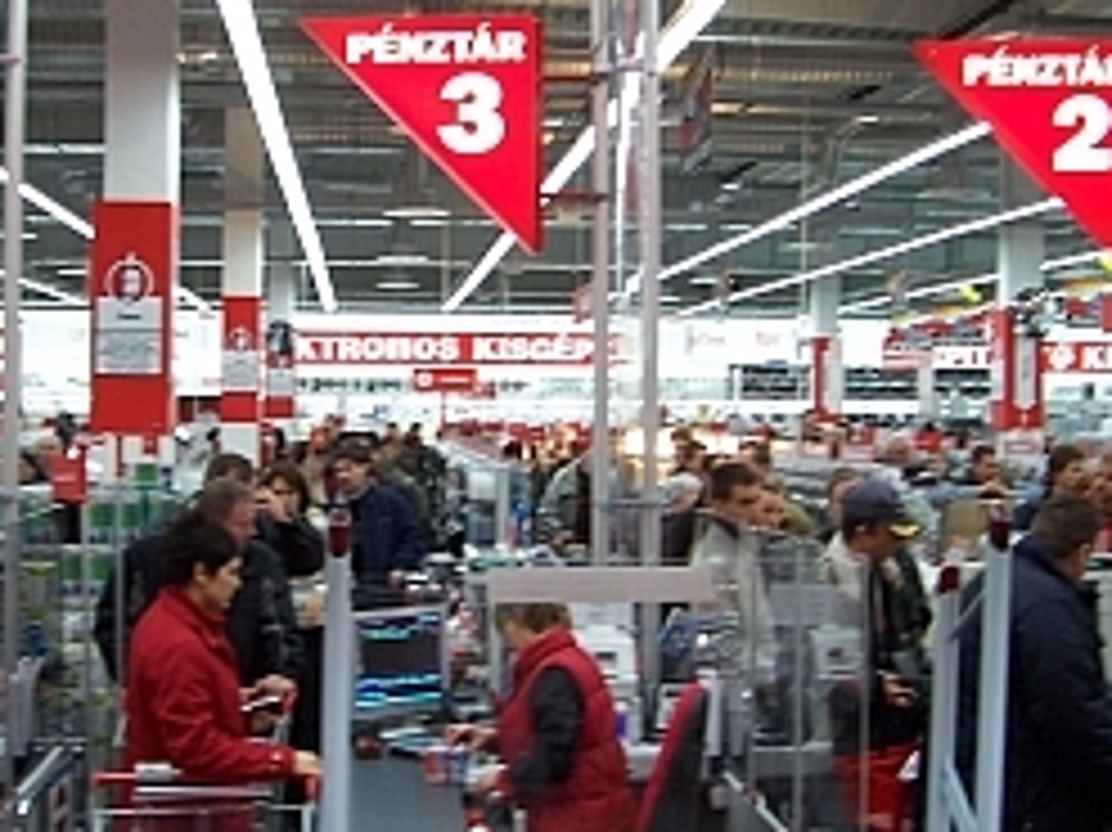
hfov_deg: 34.9
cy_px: 396
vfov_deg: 26.5
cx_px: 527
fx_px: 1766
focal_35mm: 55
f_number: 2.7
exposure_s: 1/30
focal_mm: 5.6
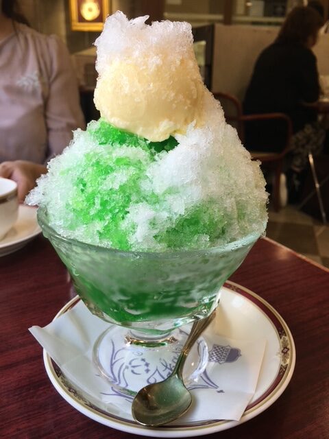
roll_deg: -2.1
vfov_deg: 61.7
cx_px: 164
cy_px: 220
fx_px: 367
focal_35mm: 29
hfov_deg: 48.2
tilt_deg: -20.4
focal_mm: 4.15
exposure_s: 1/60
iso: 32
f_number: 2.2
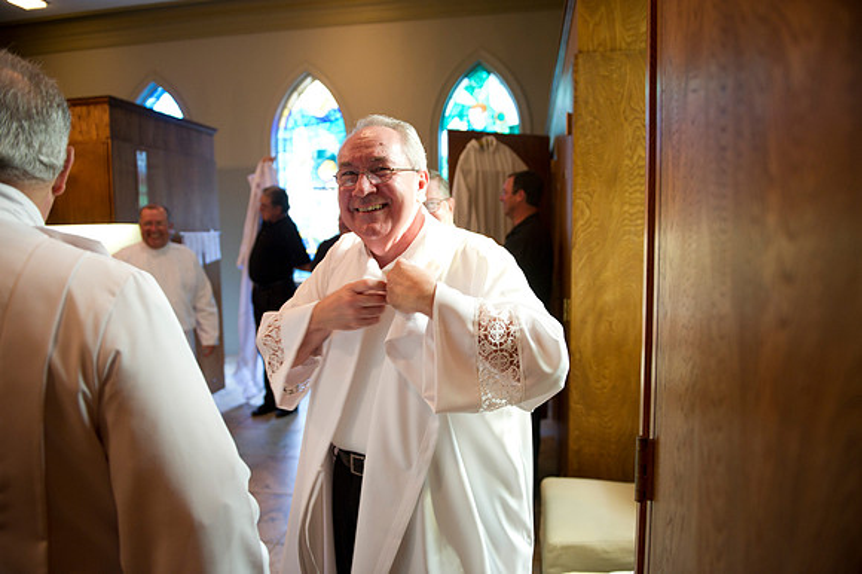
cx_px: 431
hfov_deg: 73.8
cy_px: 287
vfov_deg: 53.1
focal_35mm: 24
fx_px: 574
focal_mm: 24
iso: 2000
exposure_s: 1/100
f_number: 2.8
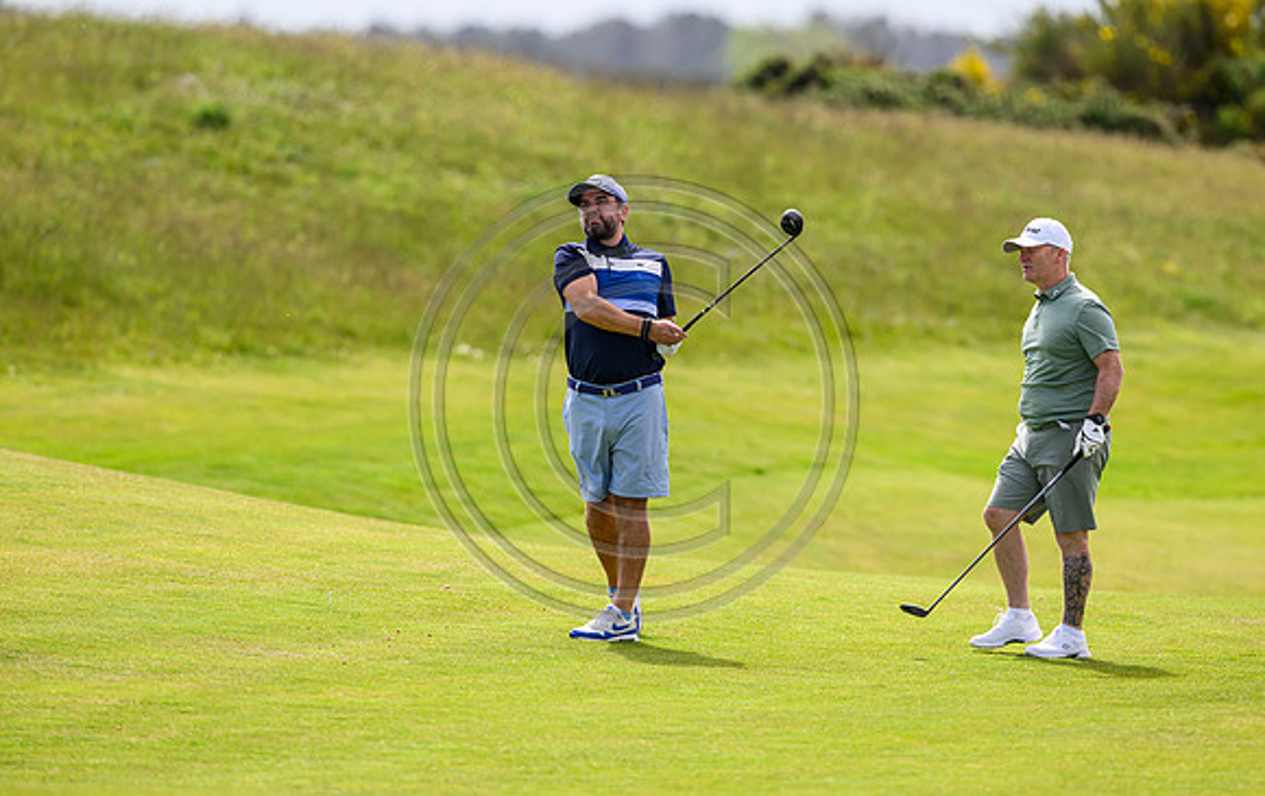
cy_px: 353
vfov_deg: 3.1
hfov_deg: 4.9
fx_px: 14792
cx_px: 666
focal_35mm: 428
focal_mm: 400
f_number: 4
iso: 500
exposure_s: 1/3200
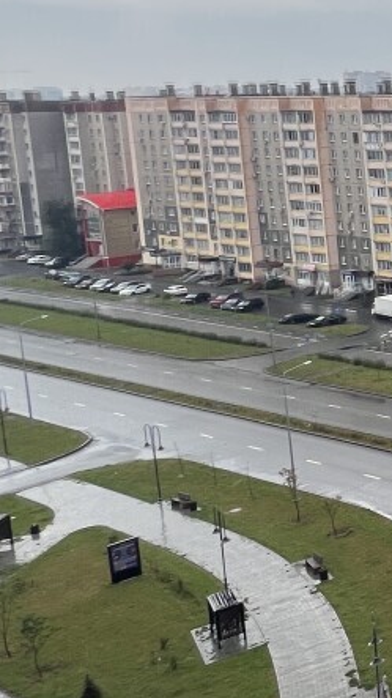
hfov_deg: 13.0
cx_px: 1071
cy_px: 178
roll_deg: +1.1
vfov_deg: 43.2
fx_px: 851
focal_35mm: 46
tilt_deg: -5.7
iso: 32
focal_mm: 1.57
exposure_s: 1/270
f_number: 1.8
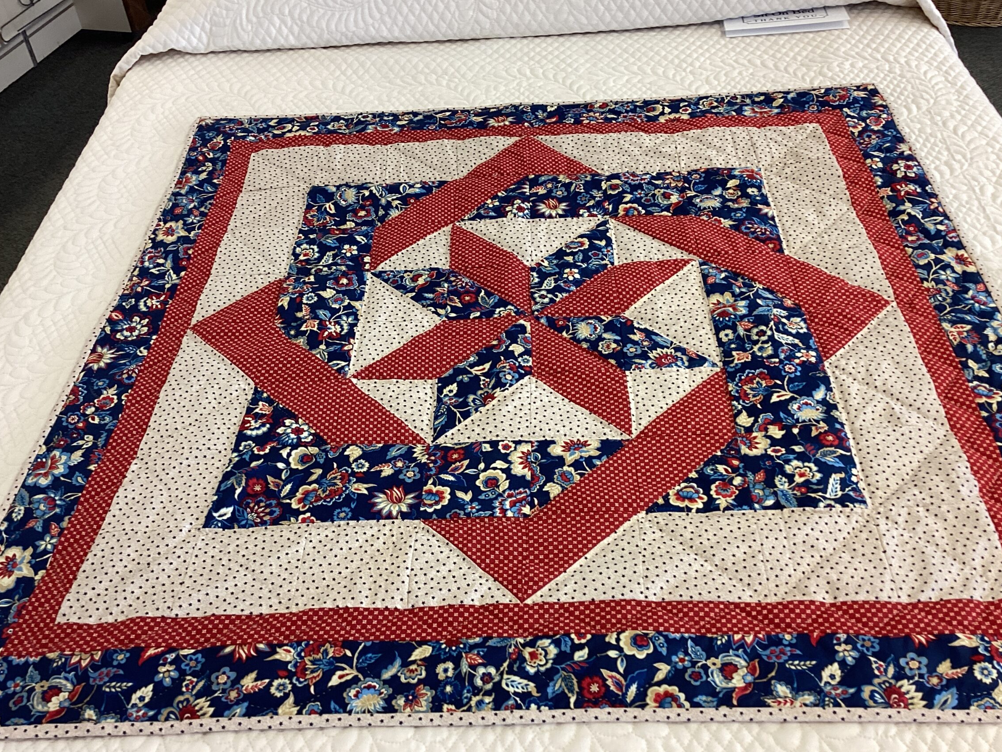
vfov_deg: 40.7
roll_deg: +3.9
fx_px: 1013
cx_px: 484
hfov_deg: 52.6
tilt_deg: -43.0
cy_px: 381
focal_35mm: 35
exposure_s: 1/60
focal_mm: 3.3
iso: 100
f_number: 2.4
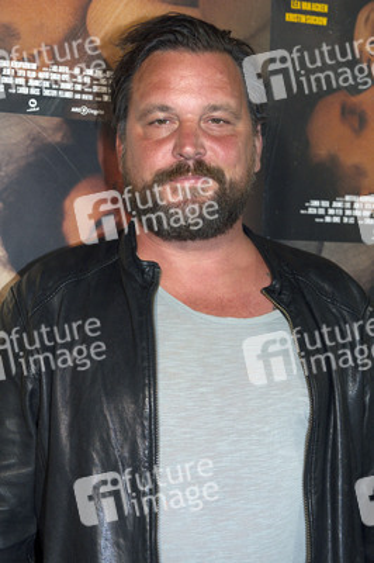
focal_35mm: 55
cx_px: 187
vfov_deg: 36.3
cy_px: 282
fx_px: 859
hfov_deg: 24.6
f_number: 4.5
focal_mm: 55
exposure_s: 1/160
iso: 1250
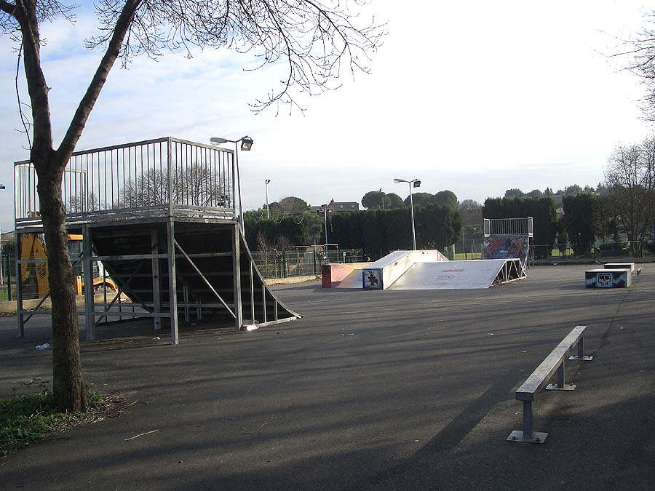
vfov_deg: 40.7
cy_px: 246
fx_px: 662
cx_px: 328
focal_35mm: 35
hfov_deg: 52.6
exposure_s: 1/400
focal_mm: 5.8
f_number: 4.3
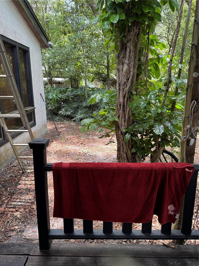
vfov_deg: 71.6
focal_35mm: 24
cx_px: 100
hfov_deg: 56.8
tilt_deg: -15.3
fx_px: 184
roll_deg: +1.5
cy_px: 133
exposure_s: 1/121
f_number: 1.78
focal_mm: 6.76
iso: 64
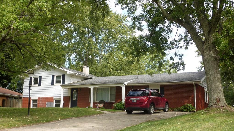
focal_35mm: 46
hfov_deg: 44.6
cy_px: 76
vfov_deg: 25.9
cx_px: 117
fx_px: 285
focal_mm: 6.9
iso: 80
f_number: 4
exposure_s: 1/200
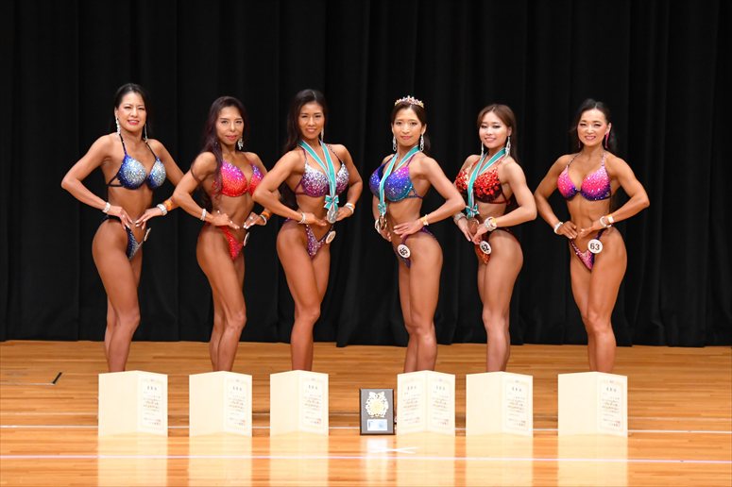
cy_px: 244
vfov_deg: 6.3
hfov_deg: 9.5
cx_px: 366
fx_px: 4410
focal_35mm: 217
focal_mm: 145
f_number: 5.6
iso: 4000
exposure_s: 1/400
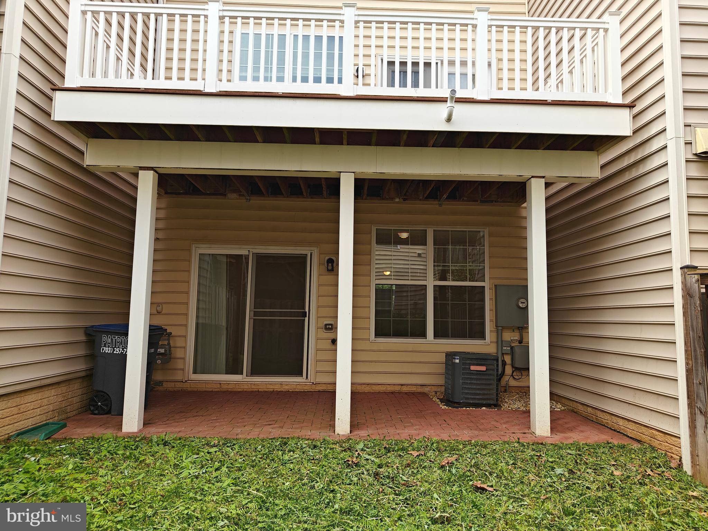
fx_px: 491
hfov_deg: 71.6
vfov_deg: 56.8
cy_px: 266
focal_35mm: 24
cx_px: 354
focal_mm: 5.59
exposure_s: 1/914
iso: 50
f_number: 1.8
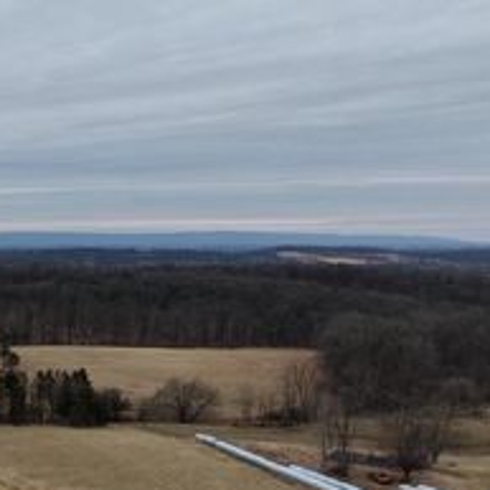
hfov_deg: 26.9
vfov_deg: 30.7
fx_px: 881
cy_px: 354
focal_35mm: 55
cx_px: -124
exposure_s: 1/1500
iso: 160
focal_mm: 8.67
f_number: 1.8
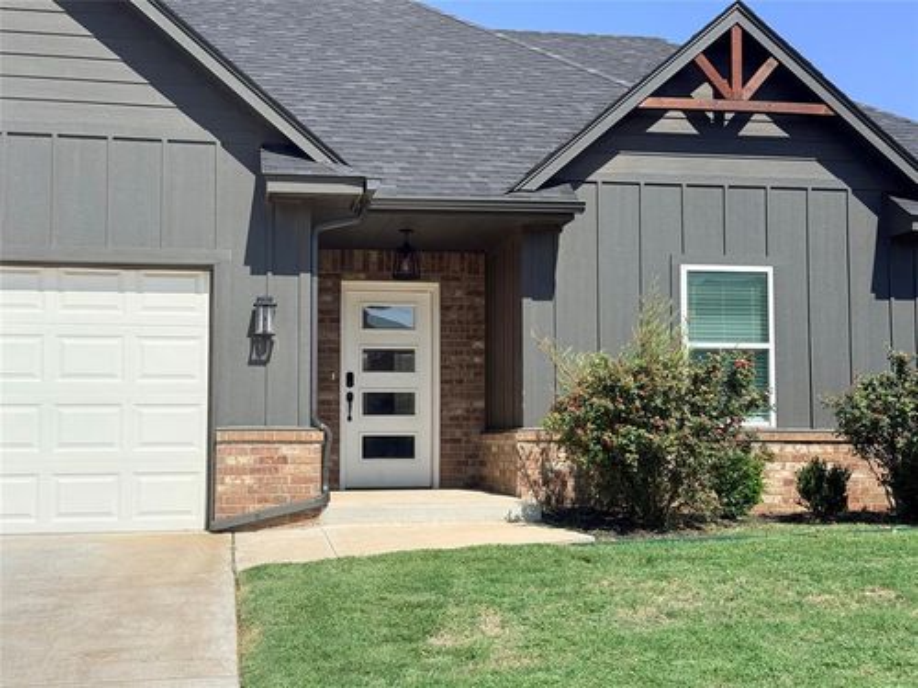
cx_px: 459
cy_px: 344
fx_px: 1273
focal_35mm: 48
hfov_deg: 39.7
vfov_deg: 30.3
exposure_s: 1/6024
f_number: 1.78
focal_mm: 6.76
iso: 64
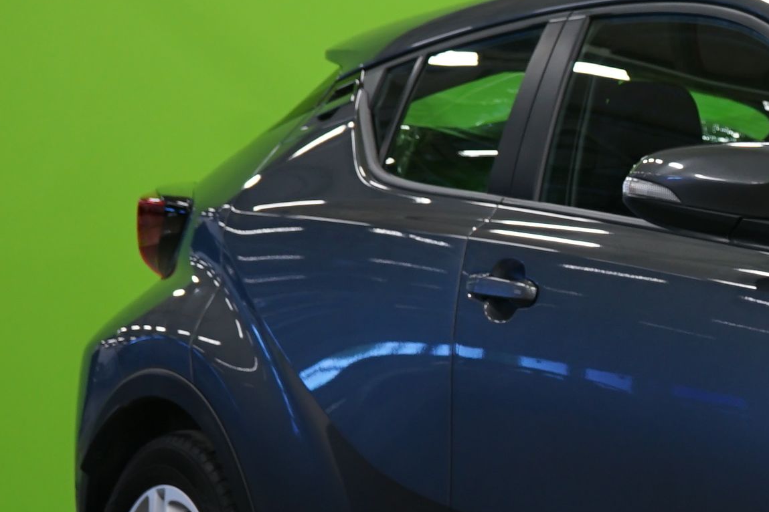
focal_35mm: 185
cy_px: 388
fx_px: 3951
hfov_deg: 10.7
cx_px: 1146
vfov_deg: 7.4
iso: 400
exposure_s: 1/10
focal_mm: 54
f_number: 5
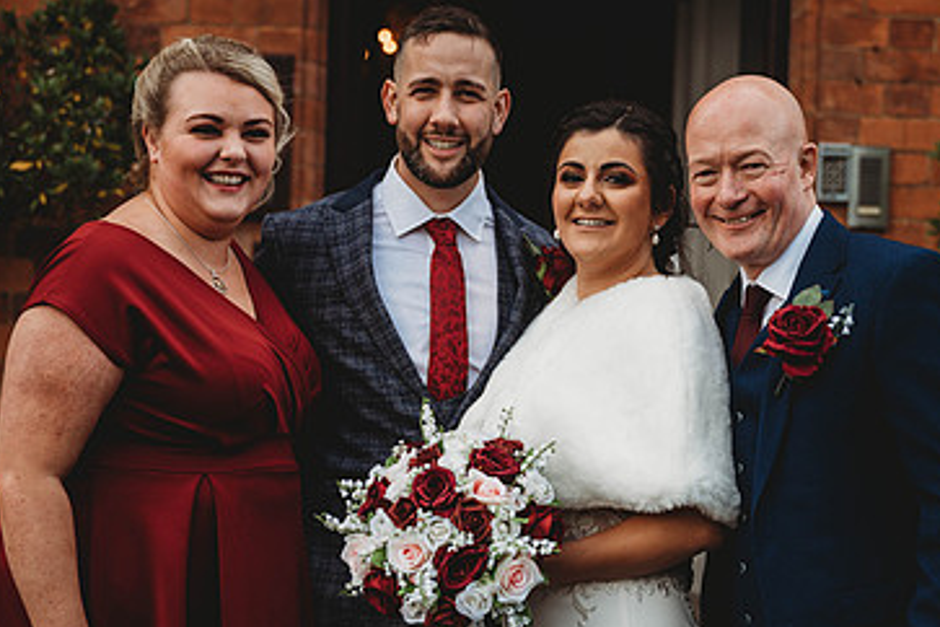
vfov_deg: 13.8
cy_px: 435
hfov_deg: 20.6
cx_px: 508
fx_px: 2585
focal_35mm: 99
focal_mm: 62
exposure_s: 1/500
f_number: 2.8
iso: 100
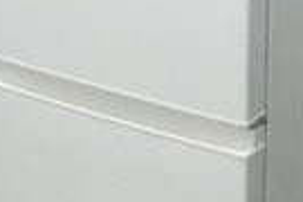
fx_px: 1330
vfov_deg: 8.6
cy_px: -61
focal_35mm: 158
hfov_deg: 13.0
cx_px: 200
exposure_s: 1/60
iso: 800
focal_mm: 5.8
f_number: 3.5
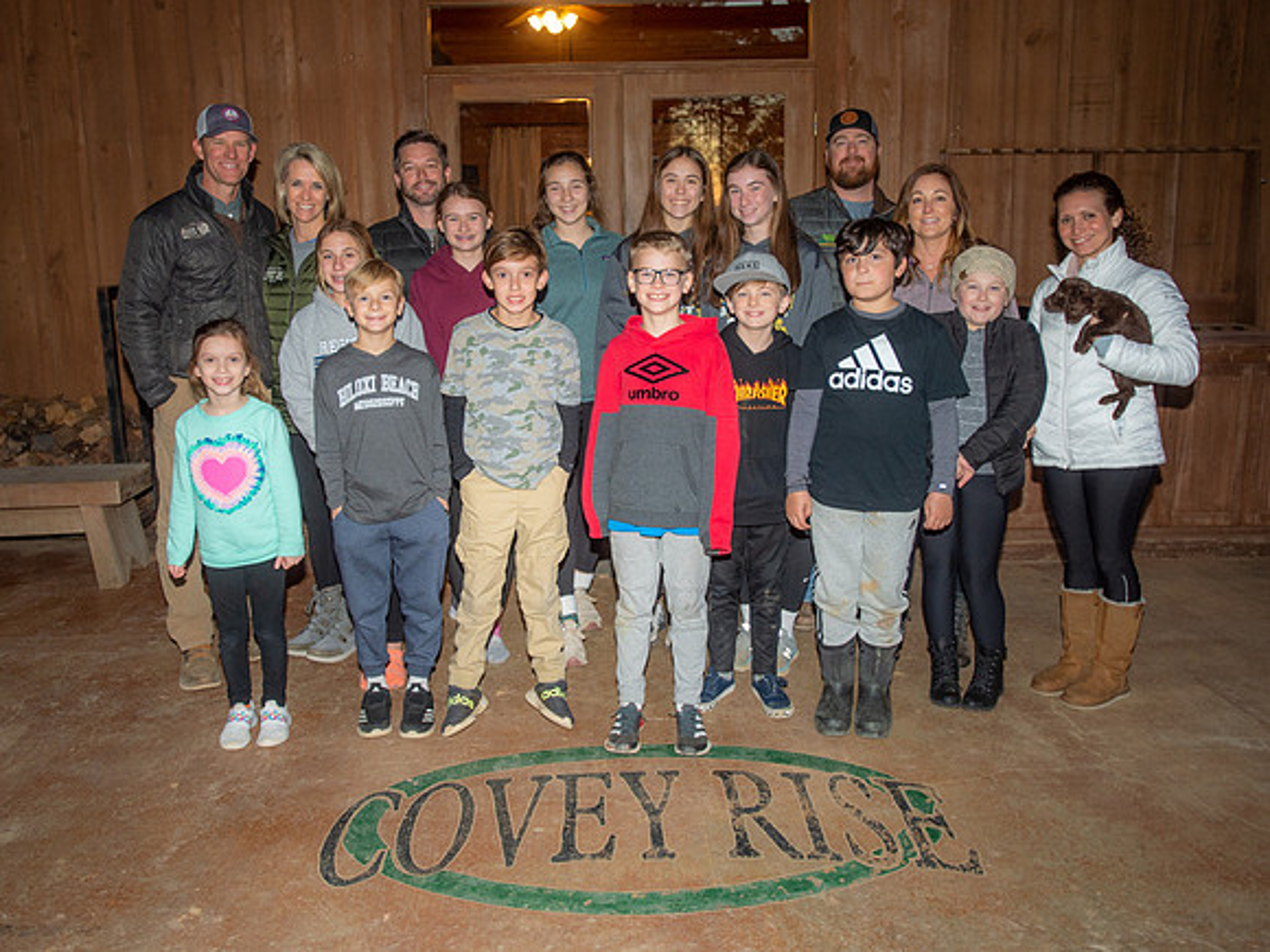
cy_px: 425
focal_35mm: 31
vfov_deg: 45.4
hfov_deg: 58.3
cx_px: 598
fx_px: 1137
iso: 500
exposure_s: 1/250
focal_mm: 24
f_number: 2.8
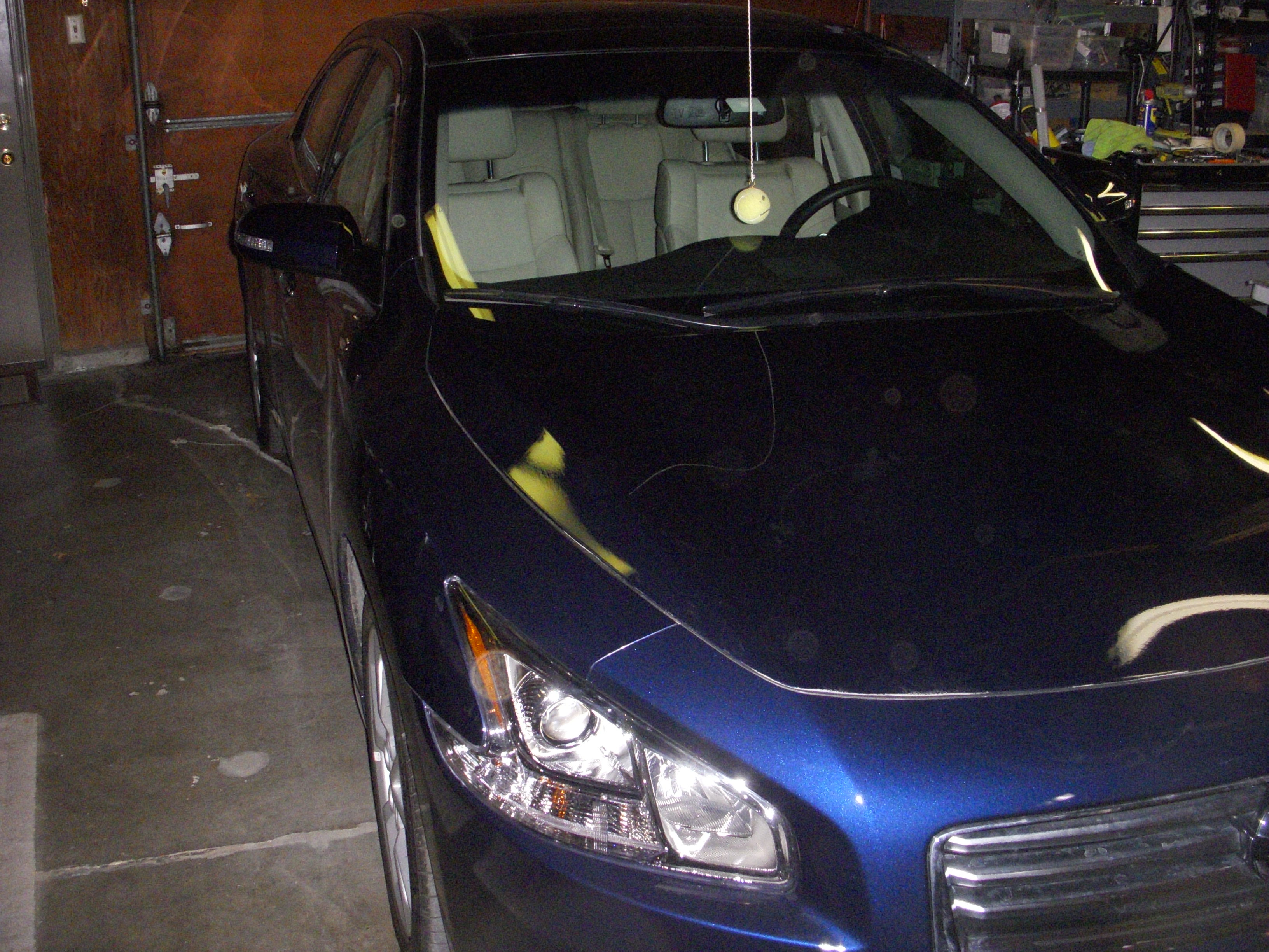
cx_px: 634
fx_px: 1393
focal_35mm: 38
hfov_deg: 49.0
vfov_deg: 37.7
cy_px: 476
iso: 800
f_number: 3.3
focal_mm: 6.3
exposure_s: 1/250
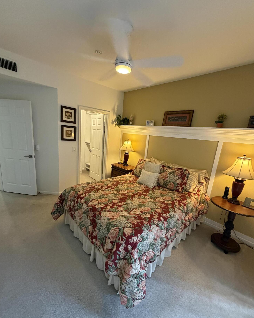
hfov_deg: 84.0
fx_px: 141
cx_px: 126
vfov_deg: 96.7
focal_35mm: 15
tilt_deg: -14.1
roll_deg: -4.9
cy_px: 166
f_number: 2.2
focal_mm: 2.22
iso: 640
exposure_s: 1/60
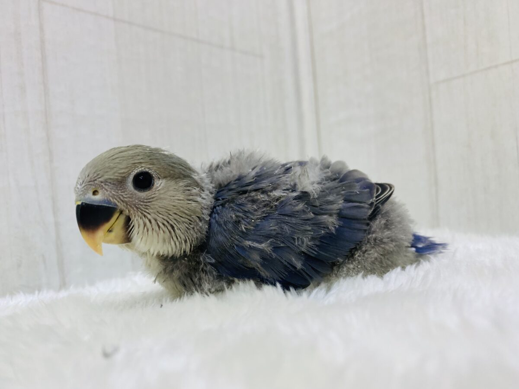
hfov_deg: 69.4
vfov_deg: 54.9
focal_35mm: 25
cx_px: 260
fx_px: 375
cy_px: 194
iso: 100
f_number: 1.8
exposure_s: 1/100
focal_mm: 4.25
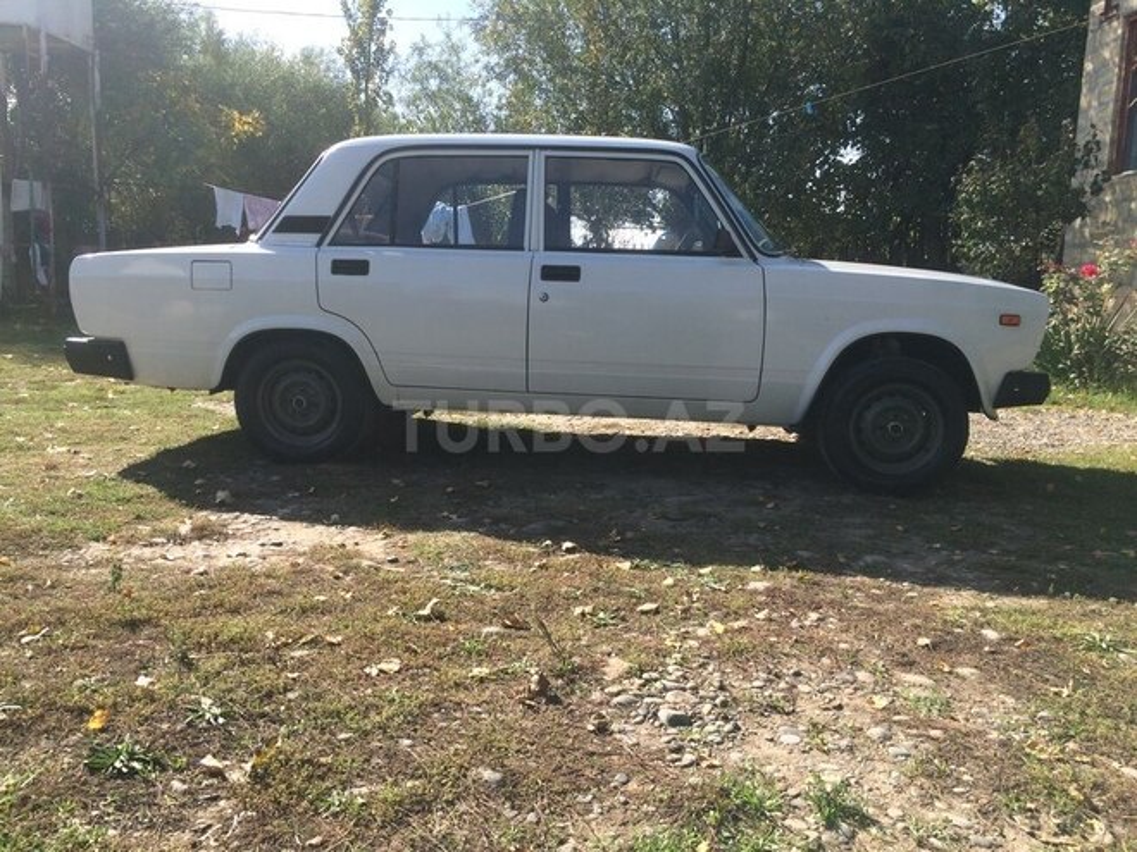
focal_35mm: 29
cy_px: 426
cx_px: 568
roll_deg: -3.0
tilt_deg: -8.5
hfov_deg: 61.7
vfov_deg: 48.2
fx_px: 953
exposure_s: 1/1140
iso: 32
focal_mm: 4.15
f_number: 2.2
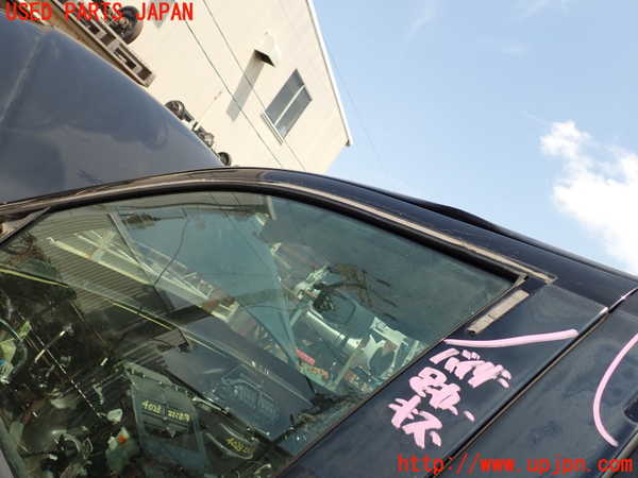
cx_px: 319
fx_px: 553
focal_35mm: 30
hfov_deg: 60.0
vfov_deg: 46.8
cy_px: 239
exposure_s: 1/640
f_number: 3.2
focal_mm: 5.4
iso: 100
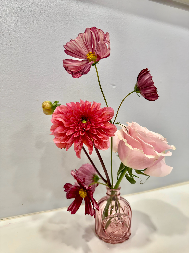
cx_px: 94
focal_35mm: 24
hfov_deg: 56.8
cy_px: 126
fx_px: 175
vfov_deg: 71.6
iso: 200
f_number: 1.78
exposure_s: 1/120
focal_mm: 6.76
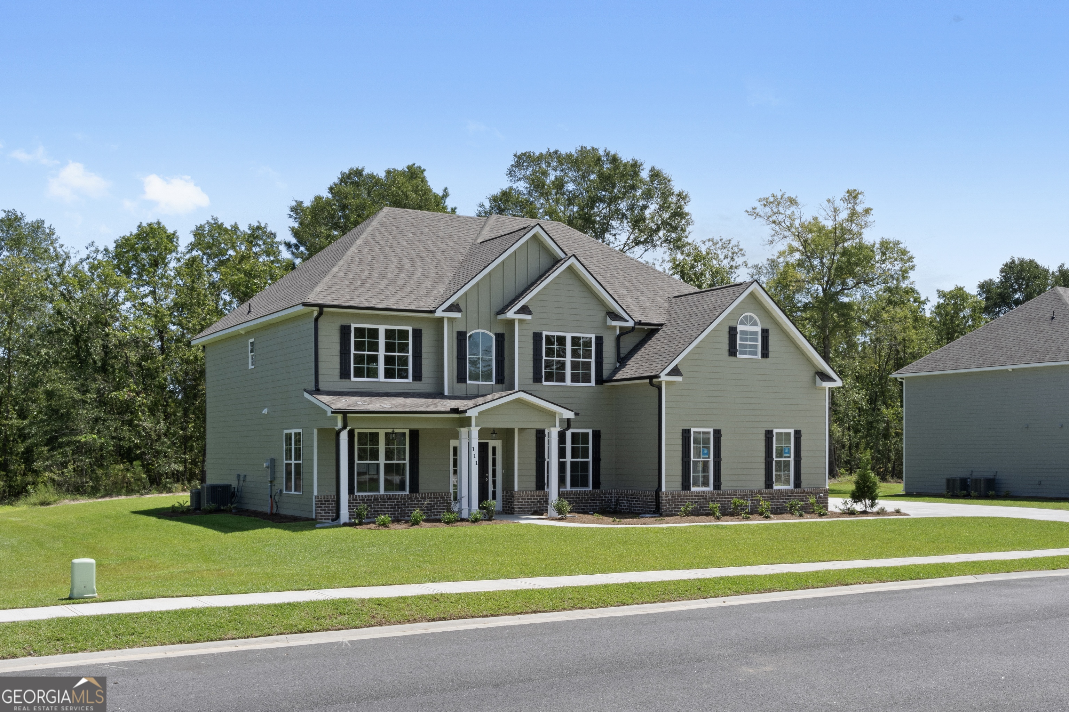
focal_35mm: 30
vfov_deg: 43.6
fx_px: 891
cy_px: 356
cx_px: 534
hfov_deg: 61.9
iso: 320
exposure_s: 1/100
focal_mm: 30
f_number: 18
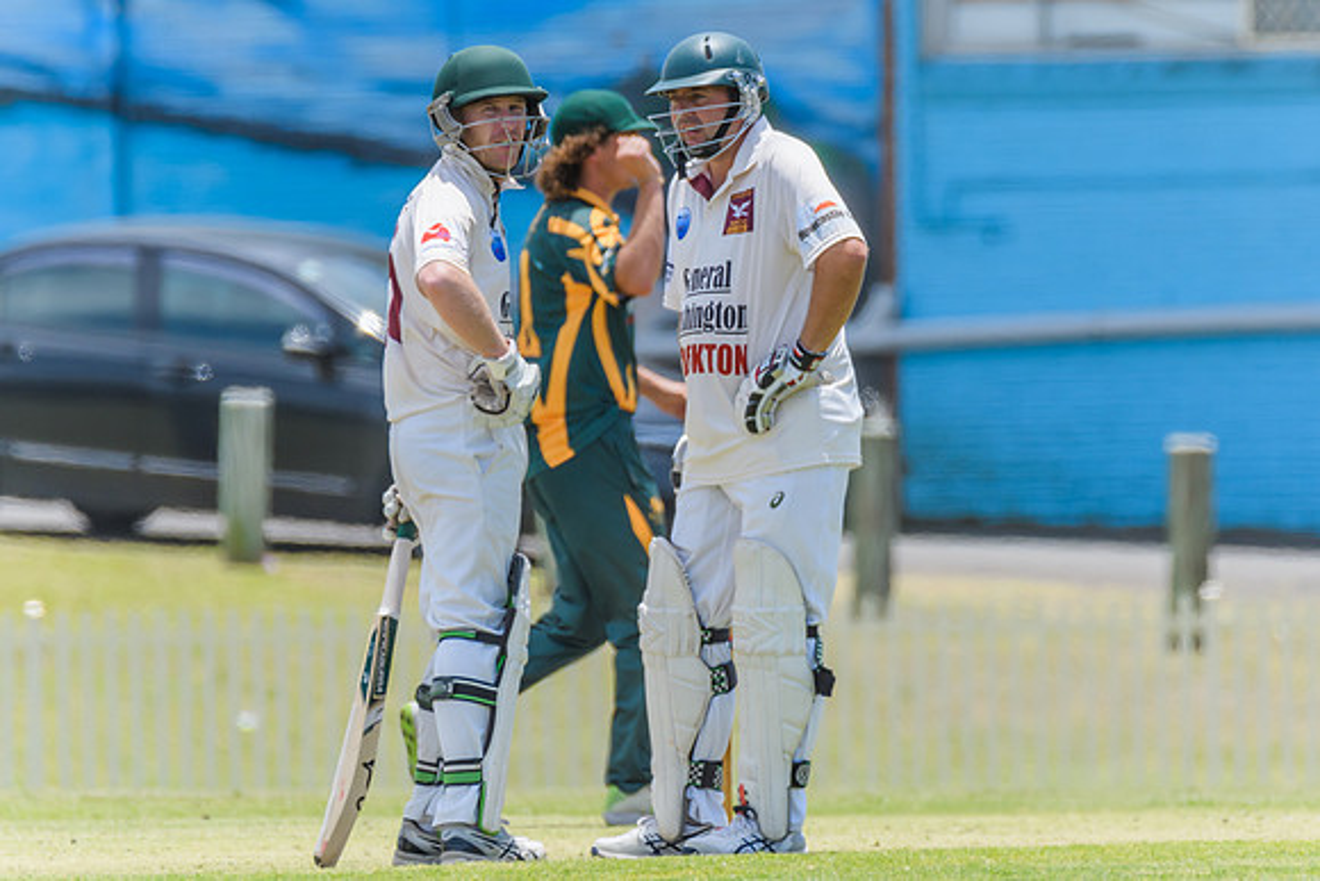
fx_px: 34543
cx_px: 720
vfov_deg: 1.5
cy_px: 383
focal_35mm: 942
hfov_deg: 2.2
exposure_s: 1/1600
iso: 400
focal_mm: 550
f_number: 6.3
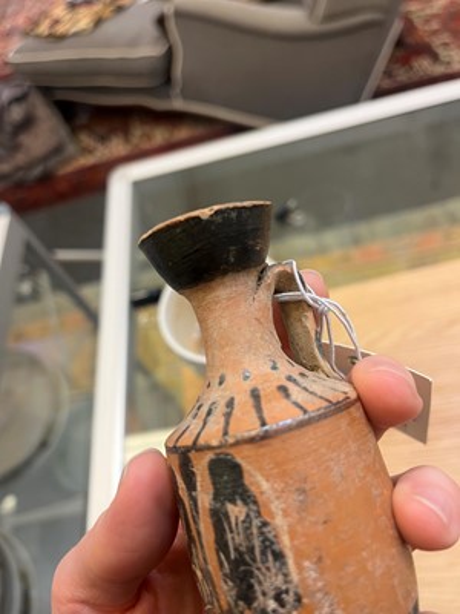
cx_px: 230
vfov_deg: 67.3
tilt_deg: -54.4
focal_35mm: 26
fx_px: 461
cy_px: 307
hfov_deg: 53.1
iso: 100
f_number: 1.6
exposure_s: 1/50
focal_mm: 5.1
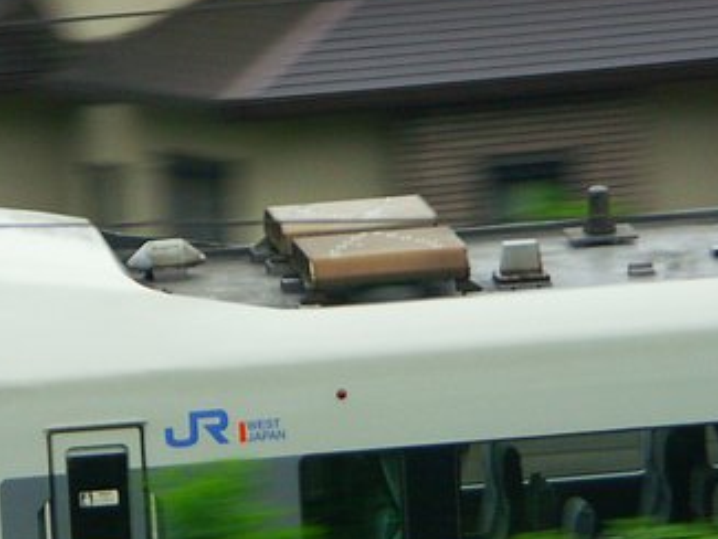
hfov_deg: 4.2
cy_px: 462
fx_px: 9669
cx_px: -91
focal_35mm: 466
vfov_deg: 3.2
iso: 100
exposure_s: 1/100
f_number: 3.2
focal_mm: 37.85
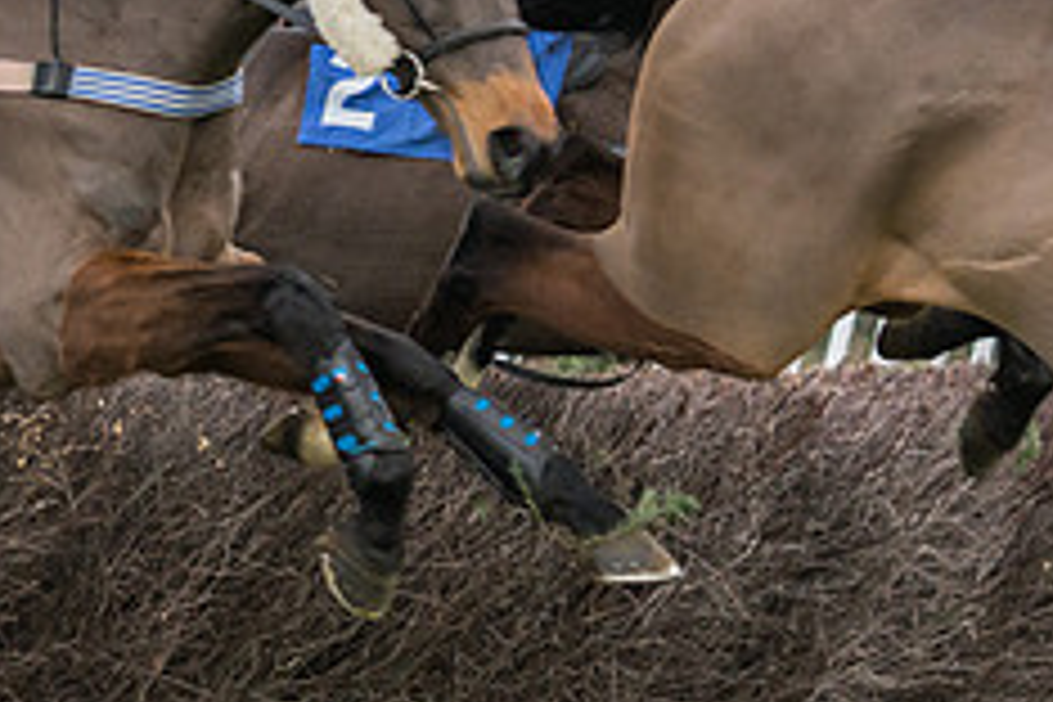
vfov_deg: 5.2
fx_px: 7751
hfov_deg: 7.7
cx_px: 12
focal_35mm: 265
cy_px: -82
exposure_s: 1/1000
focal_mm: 70
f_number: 2.8
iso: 800
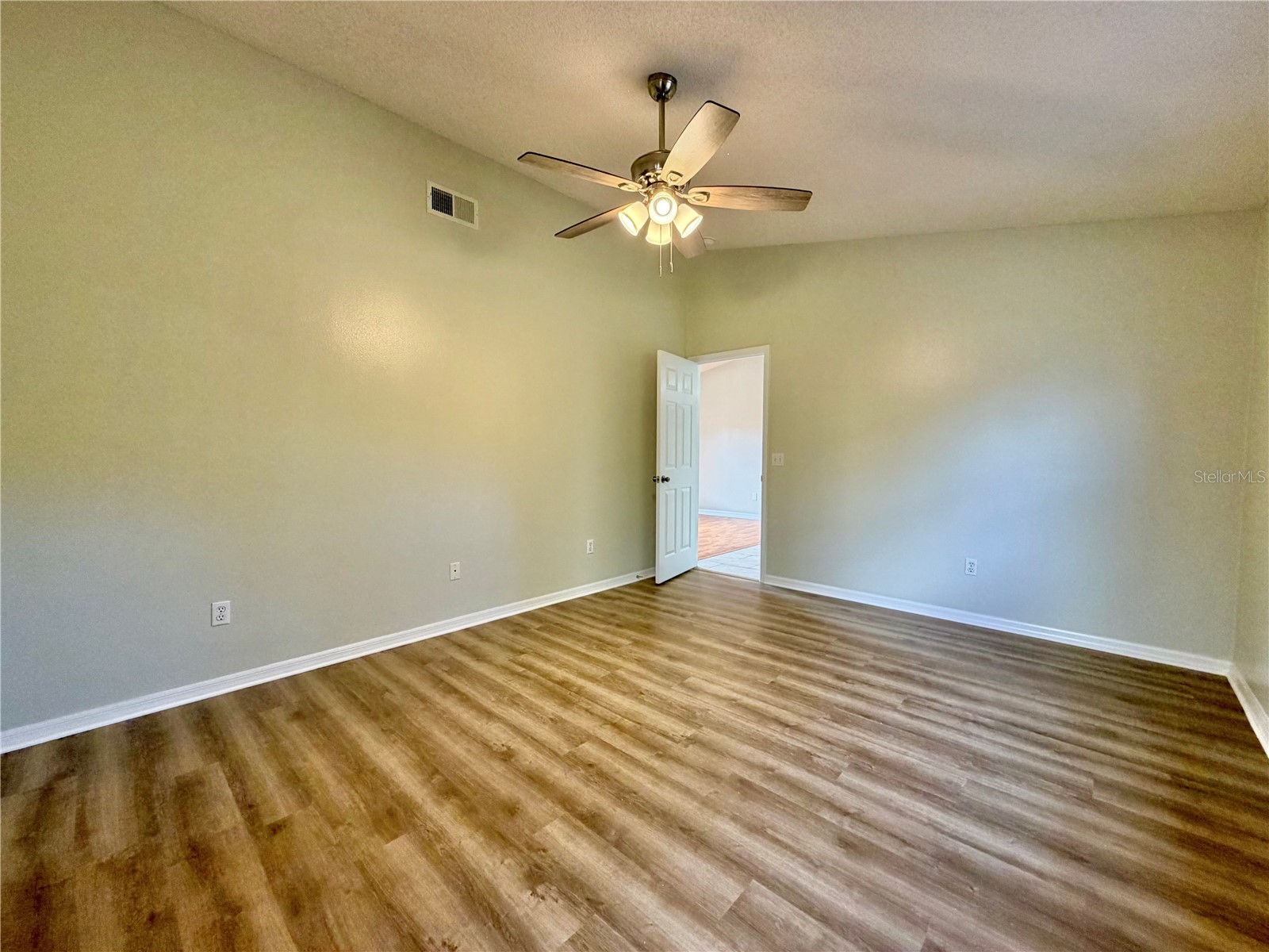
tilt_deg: -2.7
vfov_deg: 85.7
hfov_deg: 102.1
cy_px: 476
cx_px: 634
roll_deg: +0.1
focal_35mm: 14
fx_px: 513
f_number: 2.2
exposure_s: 1/60
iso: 200
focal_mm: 2.22
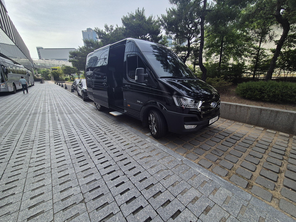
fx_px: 111
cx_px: 148
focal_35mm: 13
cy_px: 111
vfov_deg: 89.9
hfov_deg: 106.2
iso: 50
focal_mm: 2.2
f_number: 2.2
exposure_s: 1/1348
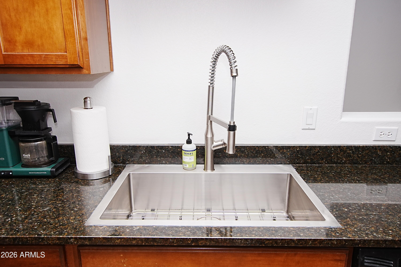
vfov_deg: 51.3
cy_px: 134
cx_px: 200
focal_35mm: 25
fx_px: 278
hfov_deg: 71.5
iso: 200
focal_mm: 17
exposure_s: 1/320
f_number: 6.3
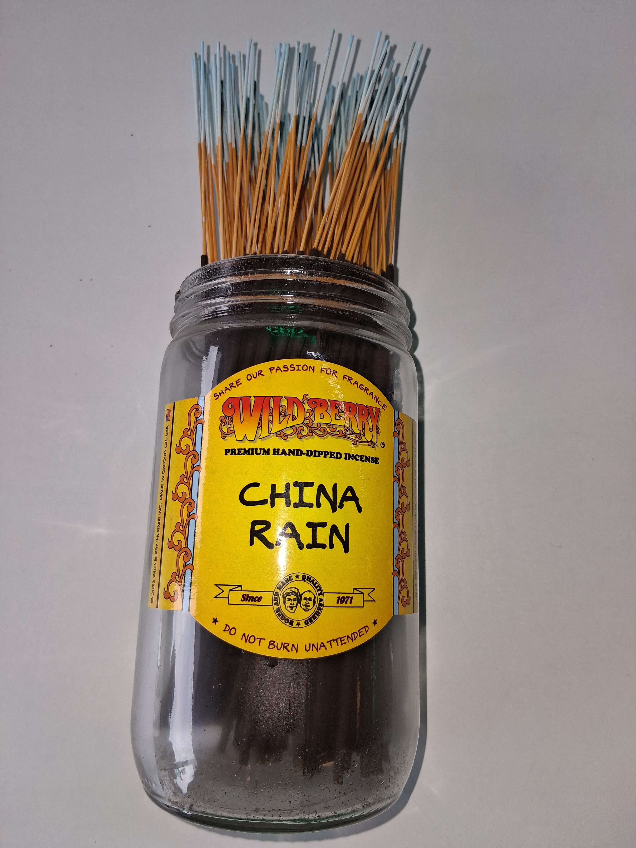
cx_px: 318
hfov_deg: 53.1
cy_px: 424
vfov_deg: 67.3
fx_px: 637
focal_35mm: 26
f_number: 1.8
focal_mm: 3.98
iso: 40
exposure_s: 1/100
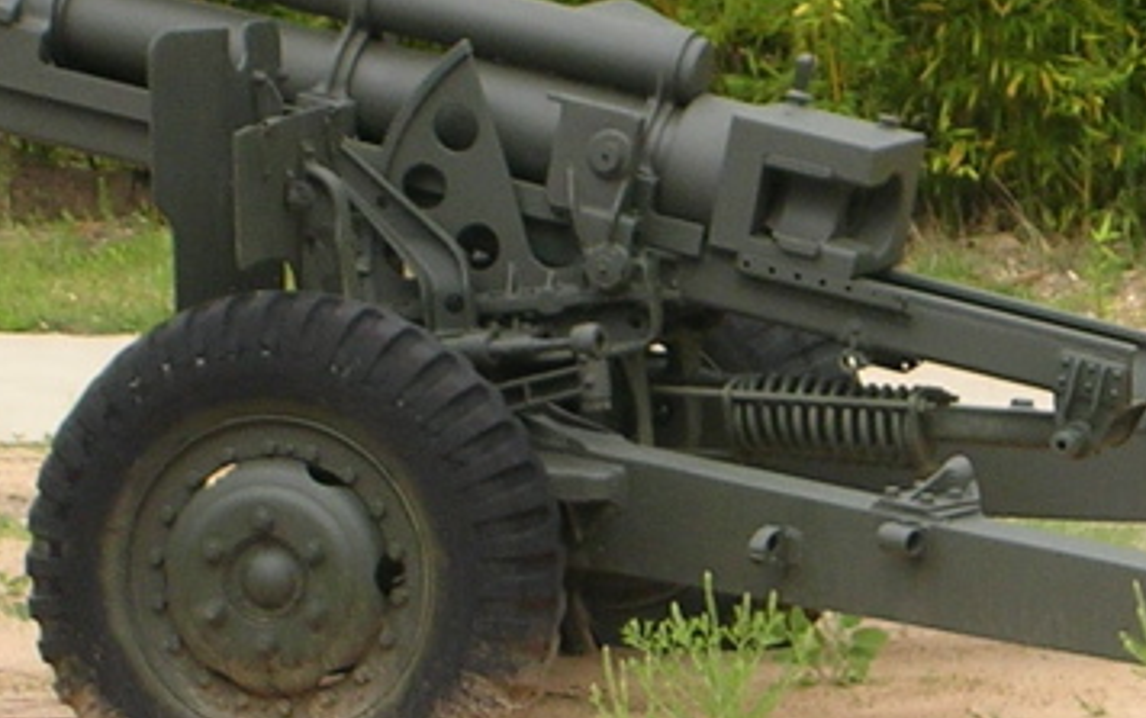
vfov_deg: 3.6
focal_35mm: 365
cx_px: 921
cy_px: 505
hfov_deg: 5.7
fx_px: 11407
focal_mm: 17.4
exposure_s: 1/120
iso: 50
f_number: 4.9
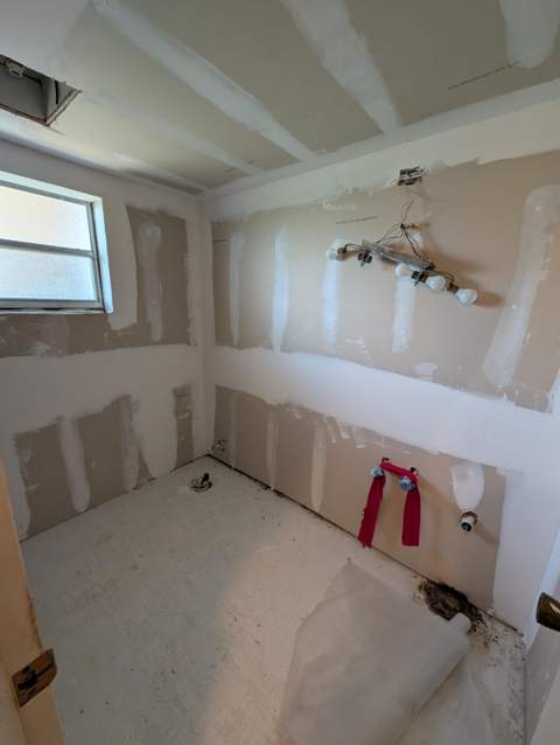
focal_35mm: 12
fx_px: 258
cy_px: 372
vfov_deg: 110.5
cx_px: 280
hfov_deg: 94.6
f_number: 1.7
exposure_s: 1/24
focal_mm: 2.02
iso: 62
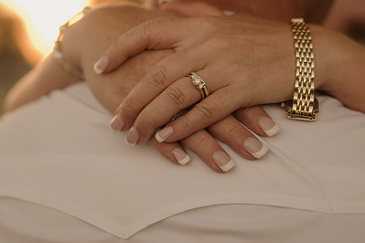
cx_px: 159
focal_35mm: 109
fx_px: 1105
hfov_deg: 18.7
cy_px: 81
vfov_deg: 12.5
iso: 200
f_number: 2.8
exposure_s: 1/400
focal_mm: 50
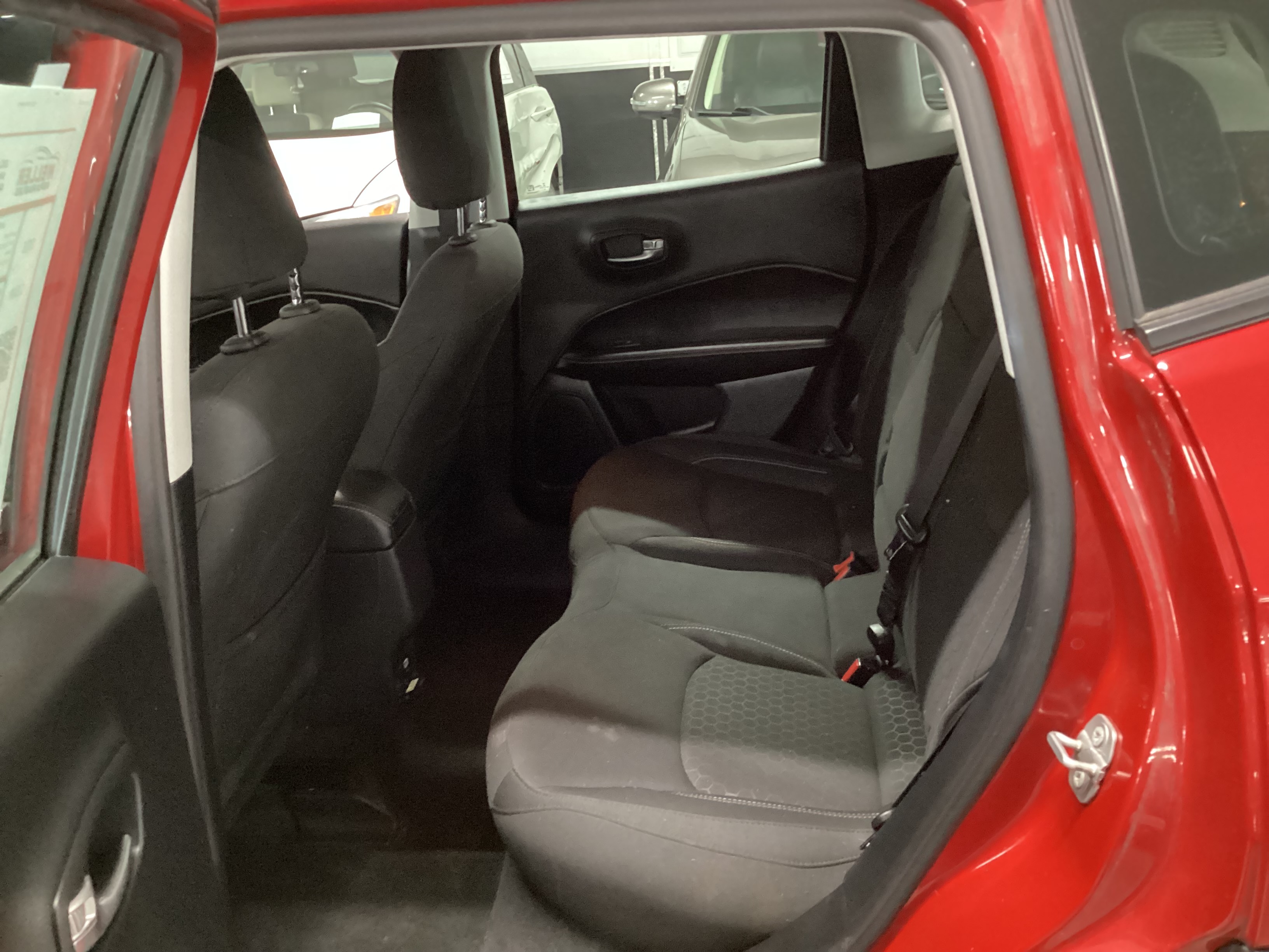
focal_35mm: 31
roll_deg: +4.1
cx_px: 634
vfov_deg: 45.4
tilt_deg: -22.4
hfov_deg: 58.4
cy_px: 476
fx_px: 1136
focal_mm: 3.3
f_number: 2.4
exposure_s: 1/20
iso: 800
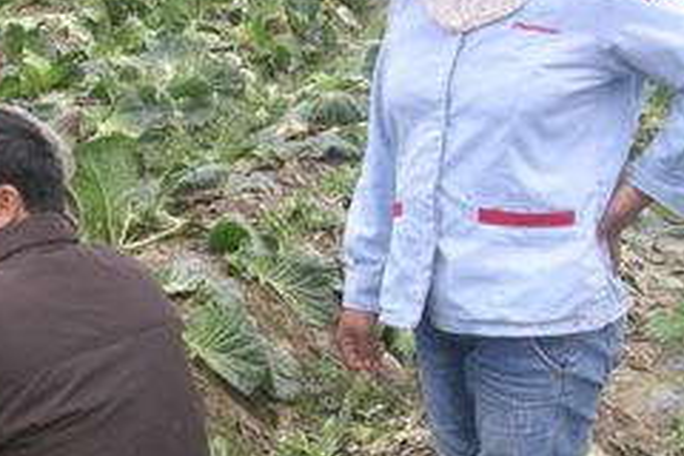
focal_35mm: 100
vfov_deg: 13.7
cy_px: 279
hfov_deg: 19.8
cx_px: 3
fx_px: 1900
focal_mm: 7.5
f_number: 3.8
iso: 64
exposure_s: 1/86
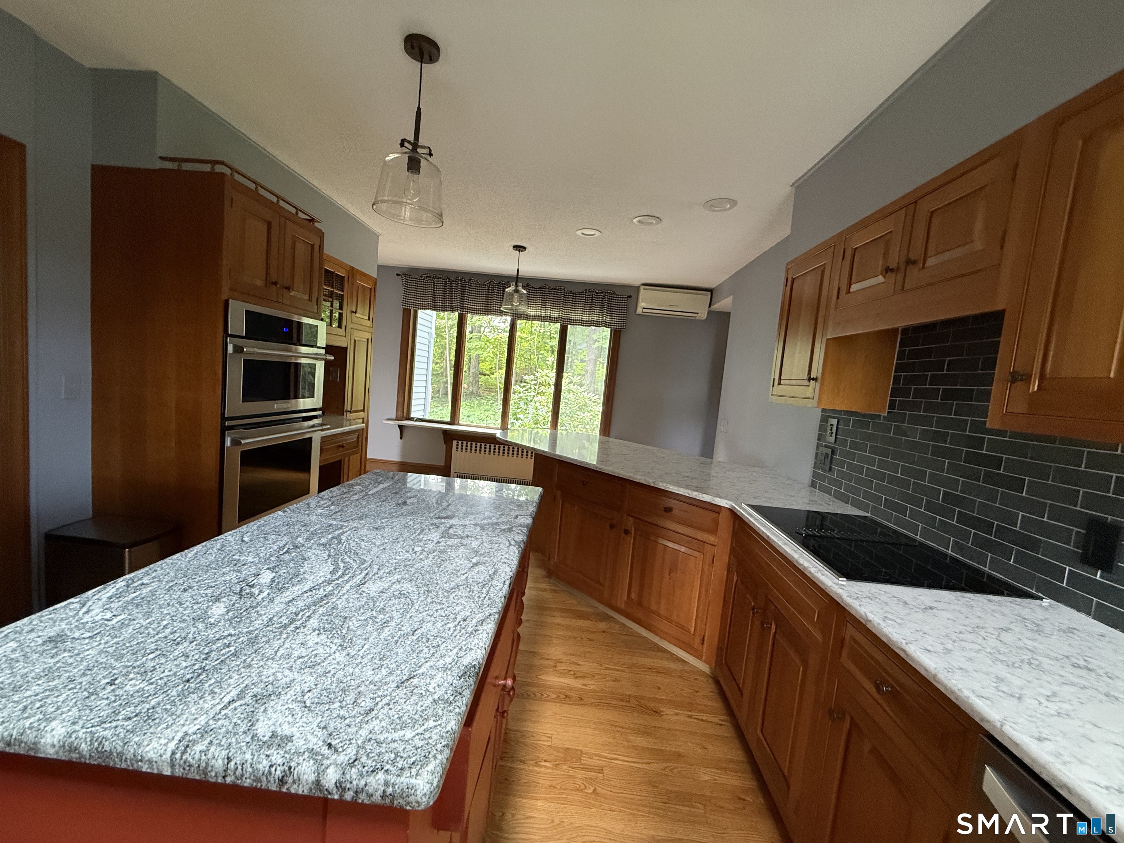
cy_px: 422
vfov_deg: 85.7
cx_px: 562
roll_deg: -5.3
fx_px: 455
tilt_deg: -5.2
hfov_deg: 102.1
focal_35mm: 14
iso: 400
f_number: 2.2
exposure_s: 1/60
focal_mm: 2.22
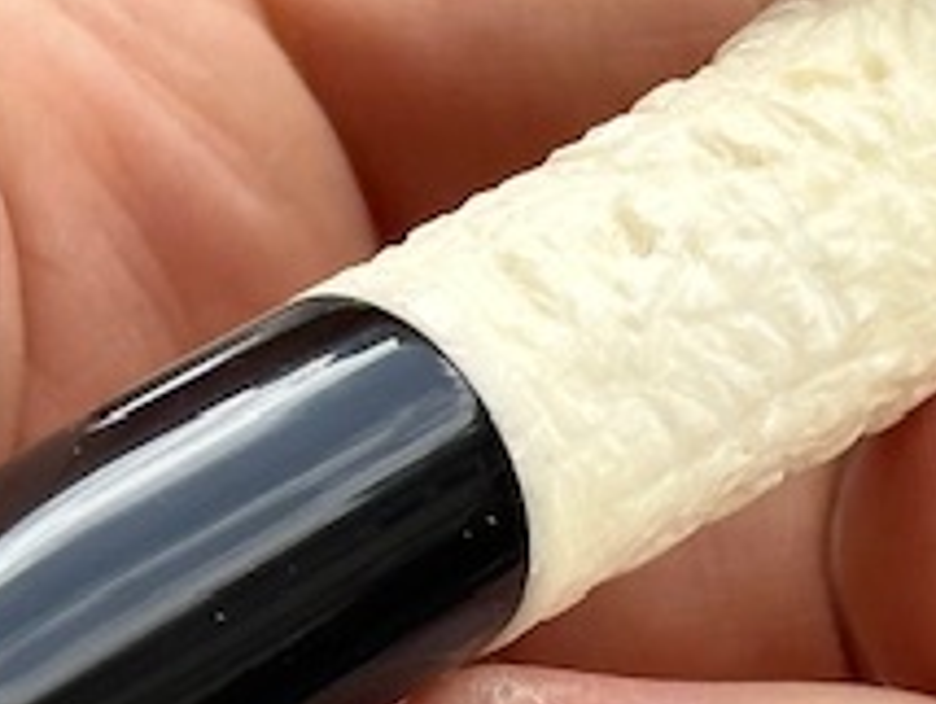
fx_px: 7769
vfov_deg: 5.2
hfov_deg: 6.9
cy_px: 44
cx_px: 494
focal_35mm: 287
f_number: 1.78
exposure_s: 1/1185
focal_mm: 6.86
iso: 64
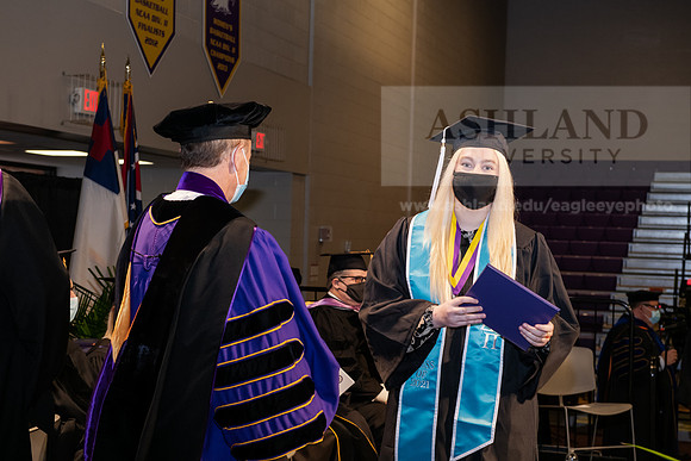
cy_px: 230
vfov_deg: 21.9
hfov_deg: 32.4
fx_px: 1190
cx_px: 346
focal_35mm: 62
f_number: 6.3
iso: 1600
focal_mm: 62
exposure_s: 1/200
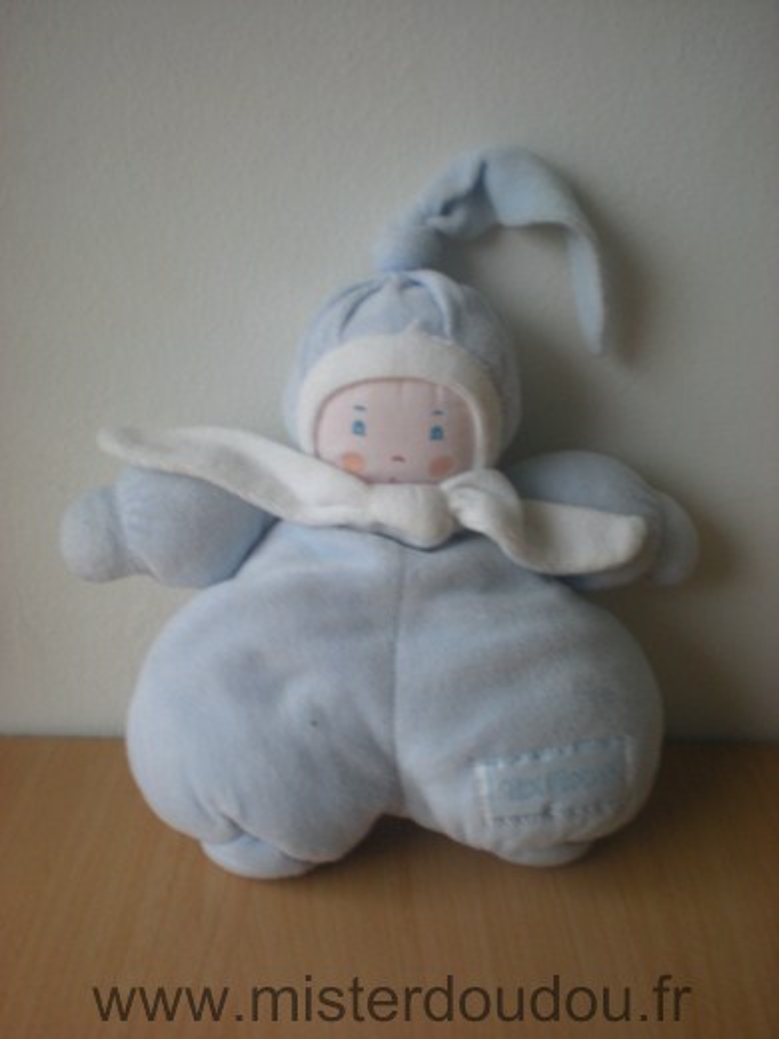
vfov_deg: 49.0
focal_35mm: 38
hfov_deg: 37.7
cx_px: 390
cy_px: 520
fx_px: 1140
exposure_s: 1/10.4
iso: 200
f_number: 3.1
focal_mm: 6.3
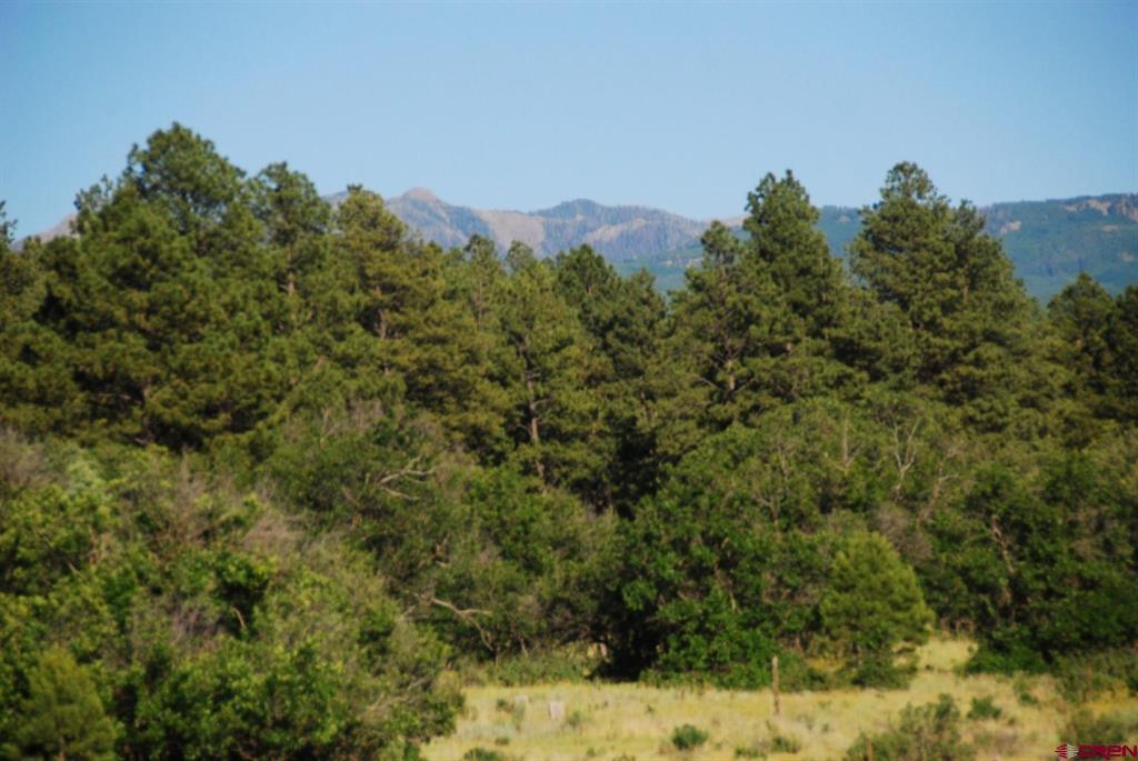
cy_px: 380
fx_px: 7119
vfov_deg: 6.1
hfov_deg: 9.1
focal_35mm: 225
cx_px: 569
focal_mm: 150
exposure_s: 1/1600
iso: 400
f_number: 5.6
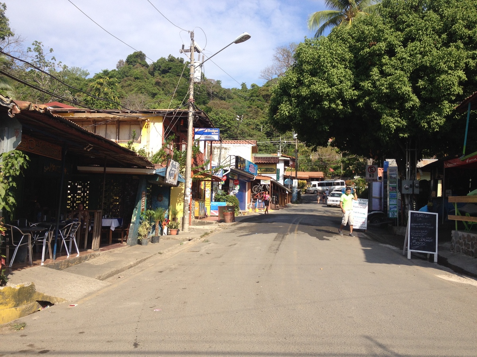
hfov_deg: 52.6
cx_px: 238
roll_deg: +1.0
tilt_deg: +0.2
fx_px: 482
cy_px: 178
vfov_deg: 40.7
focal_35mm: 35
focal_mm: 4.28
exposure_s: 1/1227
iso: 50
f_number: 2.4
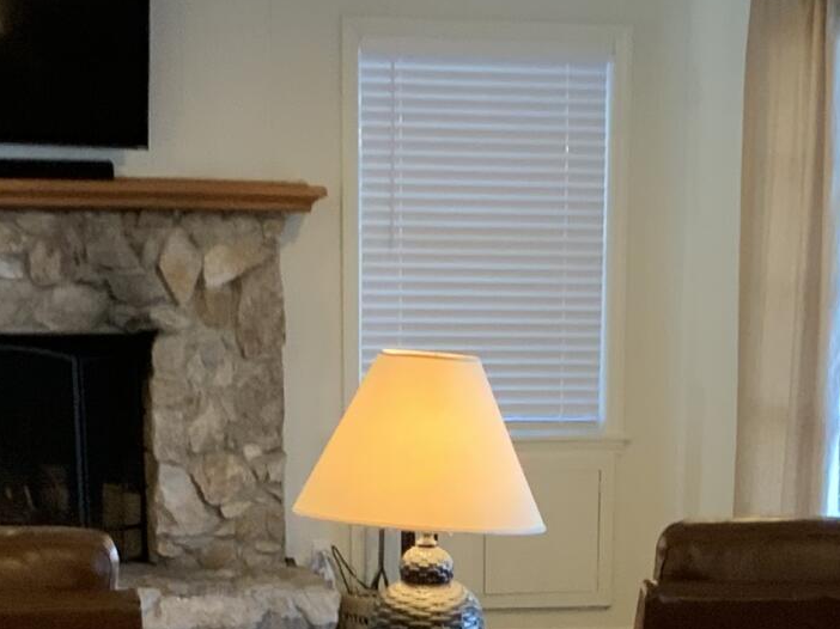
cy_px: 987
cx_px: 544
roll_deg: +0.8
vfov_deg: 11.4
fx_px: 3008
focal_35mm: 124
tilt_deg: -13.1
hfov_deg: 15.9
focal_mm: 3
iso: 125
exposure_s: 1/60
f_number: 1.8
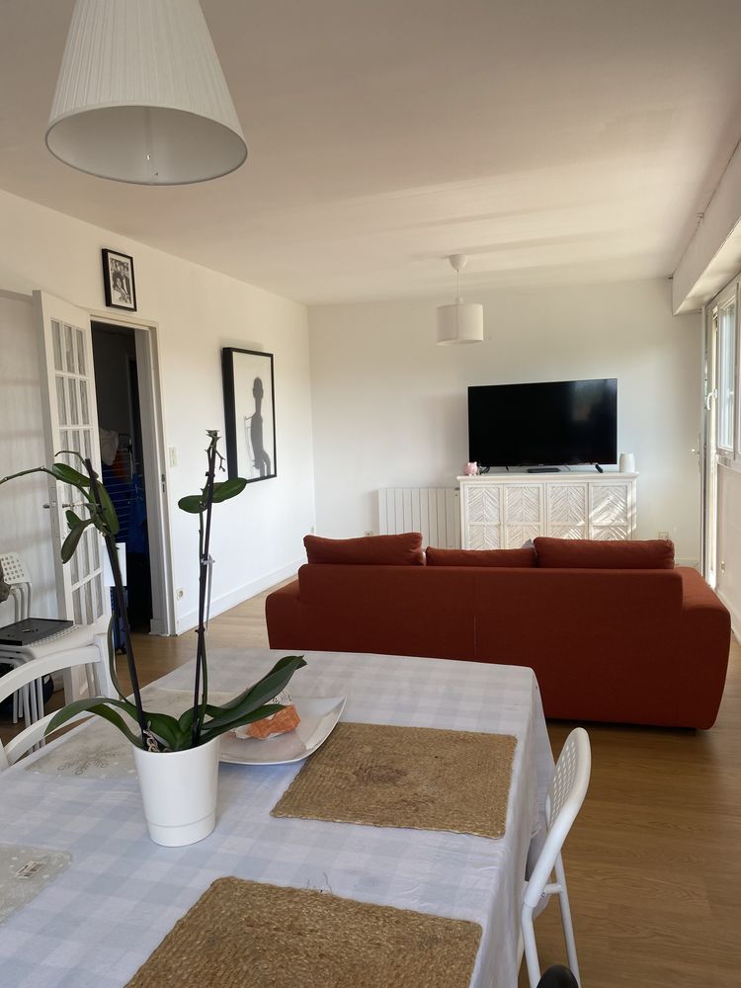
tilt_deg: -6.0
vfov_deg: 67.3
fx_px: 742
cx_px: 370
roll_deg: +2.2
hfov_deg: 53.1
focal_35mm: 26
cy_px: 494
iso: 32
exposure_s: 1/176
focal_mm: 4.25
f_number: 1.8
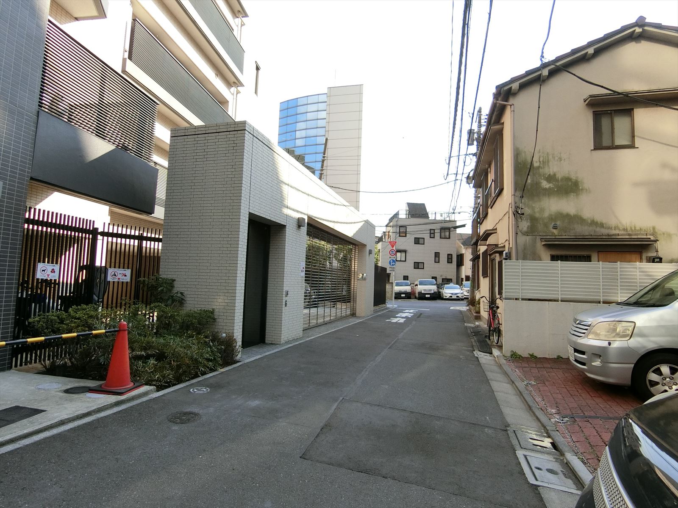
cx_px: 339
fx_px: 372
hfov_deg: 84.7
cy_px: 254
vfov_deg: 68.7
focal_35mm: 19
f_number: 2.7
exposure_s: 1/1000
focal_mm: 4.06
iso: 160
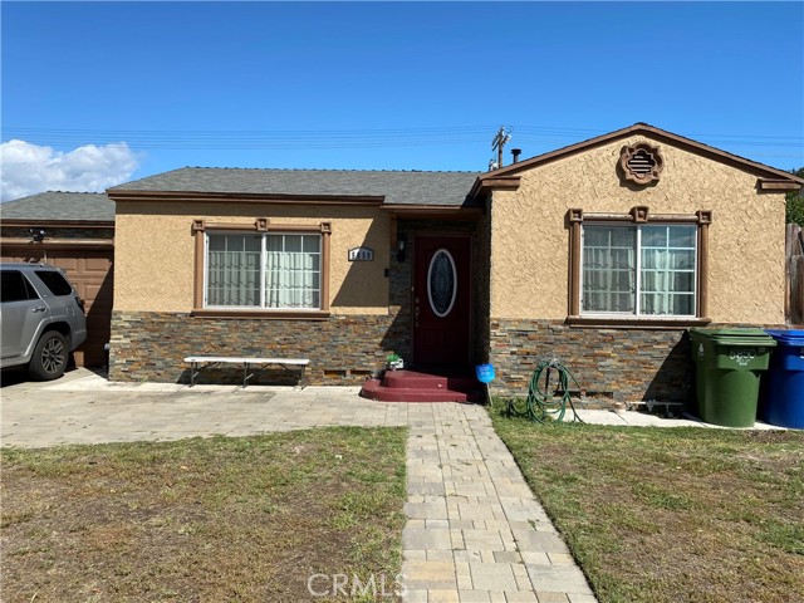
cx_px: 402
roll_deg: -1.0
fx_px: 604
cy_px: 302
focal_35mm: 26
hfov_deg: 67.3
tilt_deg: -0.1
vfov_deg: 53.1
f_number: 1.8
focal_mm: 4.25
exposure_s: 1/3300
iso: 32
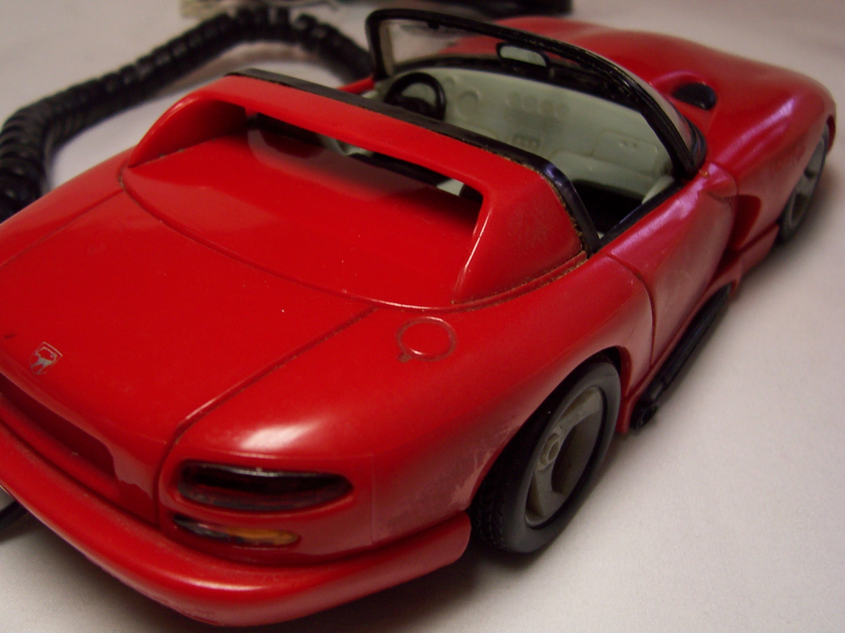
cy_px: 316
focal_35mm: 37
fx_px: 903
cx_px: 422
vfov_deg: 38.7
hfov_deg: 50.1
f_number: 2.8
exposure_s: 1/60
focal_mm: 5.6
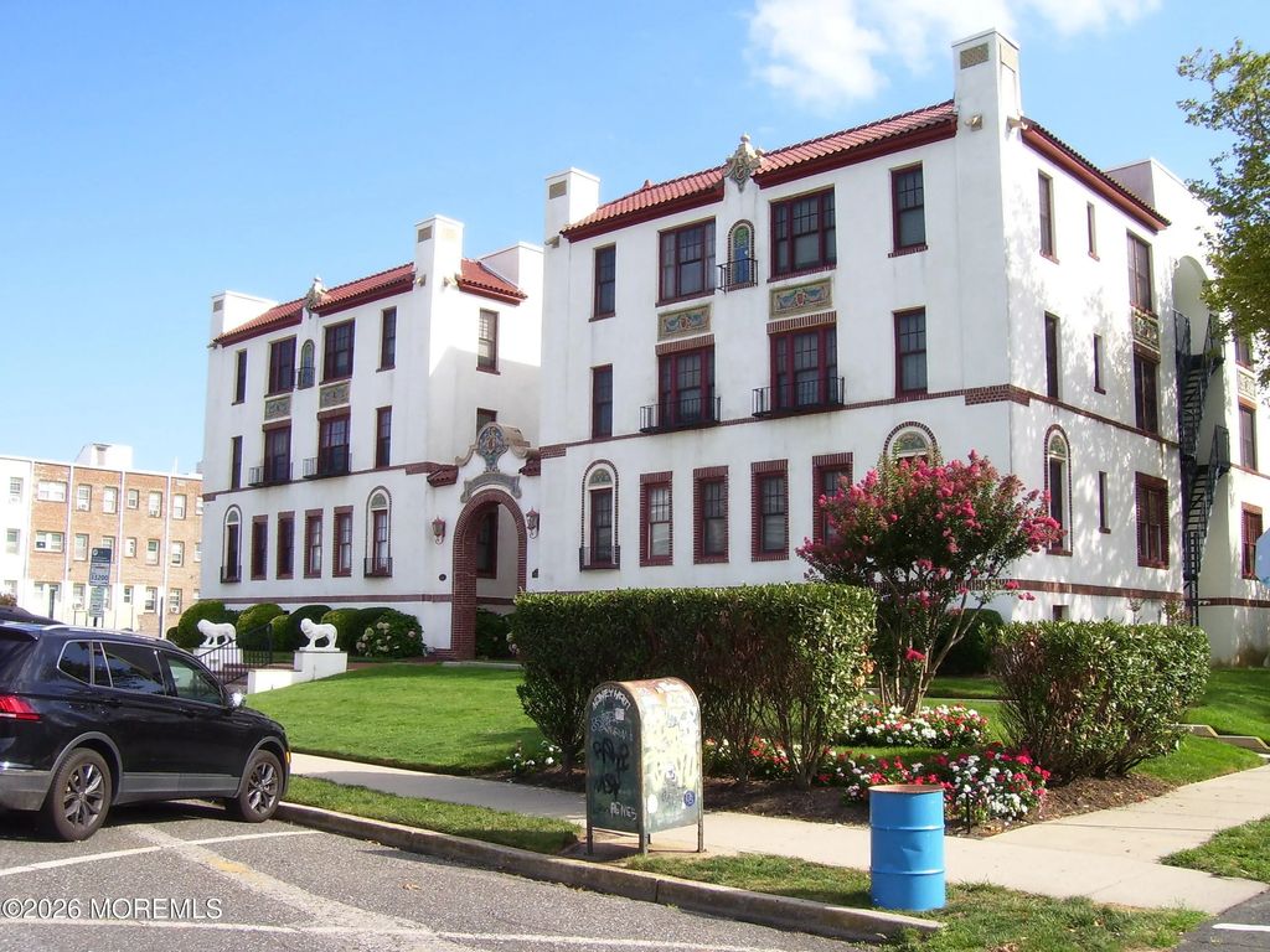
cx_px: 635
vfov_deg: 41.8
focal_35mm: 34
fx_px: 1247
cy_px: 476
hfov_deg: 54.0
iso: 80
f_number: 4.8
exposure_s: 1/250
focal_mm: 5.6
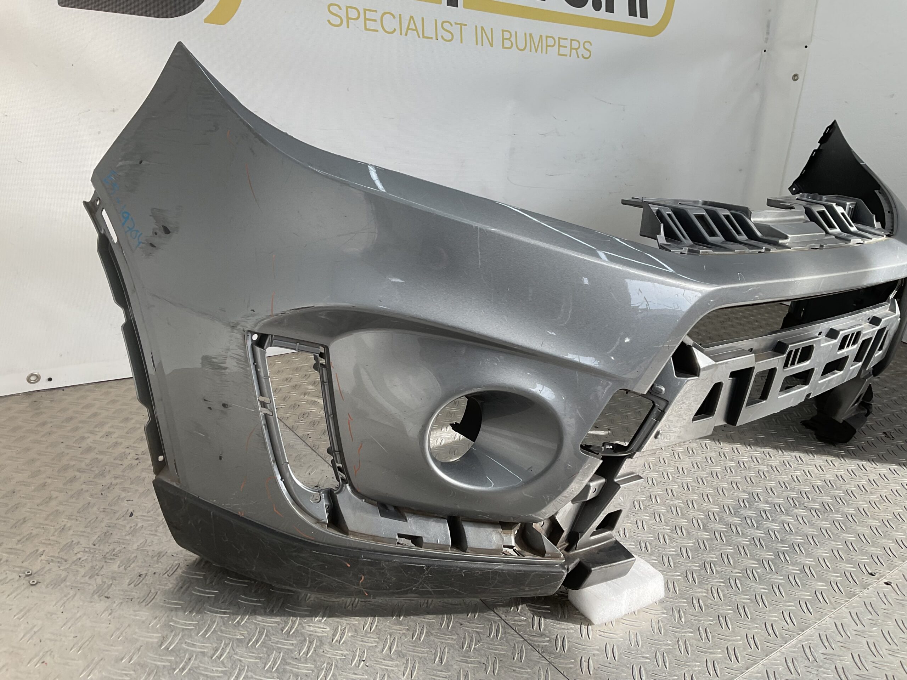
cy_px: 340
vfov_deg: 48.2
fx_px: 760
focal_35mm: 29
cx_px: 454
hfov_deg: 61.7
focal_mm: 3
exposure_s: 1/324
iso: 16
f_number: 1.8
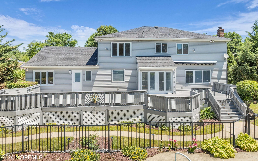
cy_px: 68
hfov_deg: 70.4
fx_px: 183
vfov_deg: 47.4
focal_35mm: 26
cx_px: 129
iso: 100
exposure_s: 1/1000
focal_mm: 12.29
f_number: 2.8
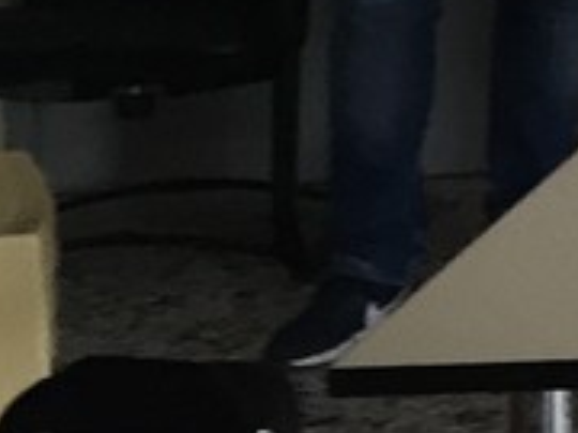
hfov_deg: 7.9
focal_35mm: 206
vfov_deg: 6.9
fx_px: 3440
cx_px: 1891
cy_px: -507
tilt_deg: -6.3
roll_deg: -0.9
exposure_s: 1/33
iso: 40
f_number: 2.2
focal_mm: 4.15
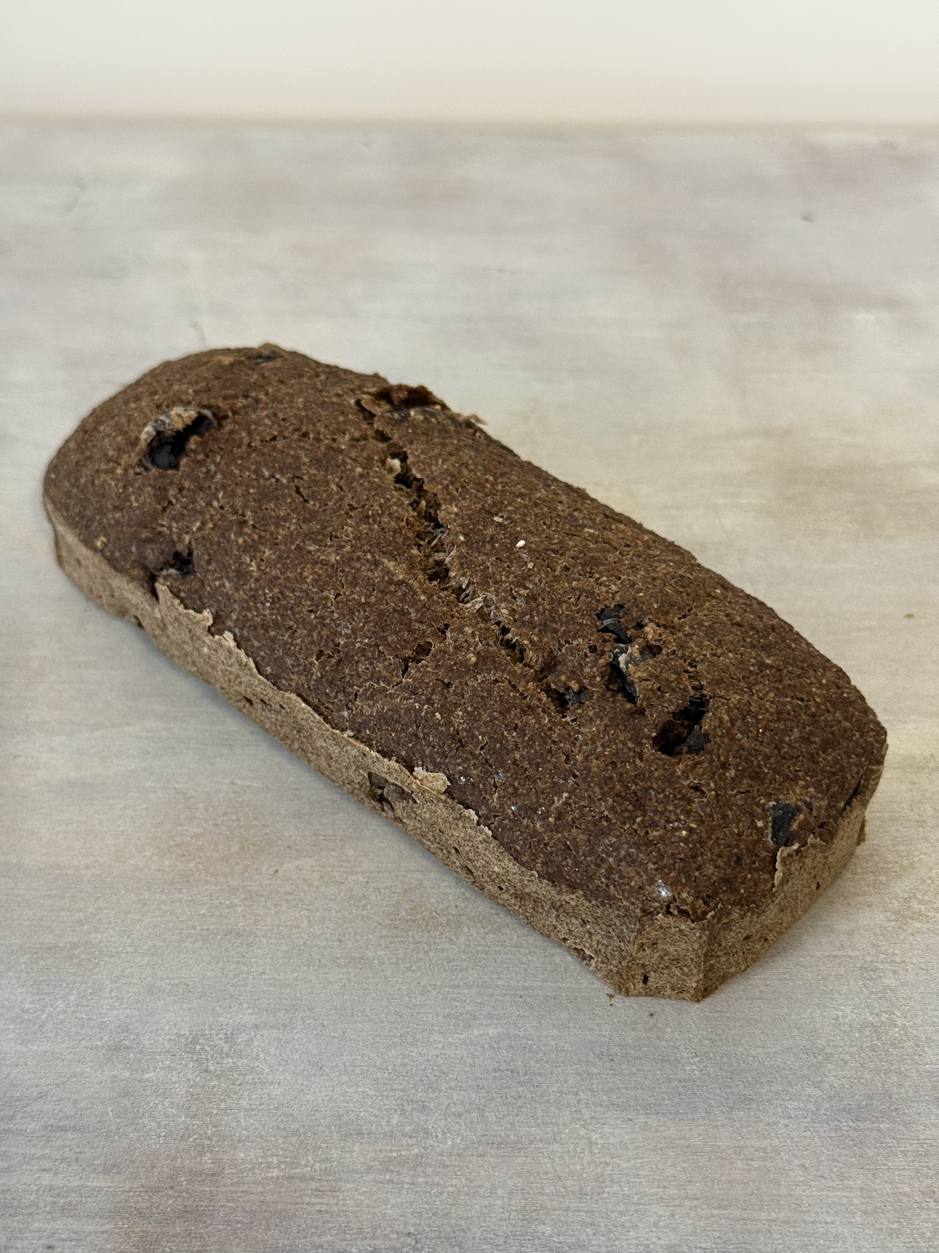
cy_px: 626
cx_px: 470
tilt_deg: -40.3
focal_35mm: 48
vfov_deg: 39.7
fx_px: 1736
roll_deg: -0.5
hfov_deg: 30.3
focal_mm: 6.76
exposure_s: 1/51
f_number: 1.78
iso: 250
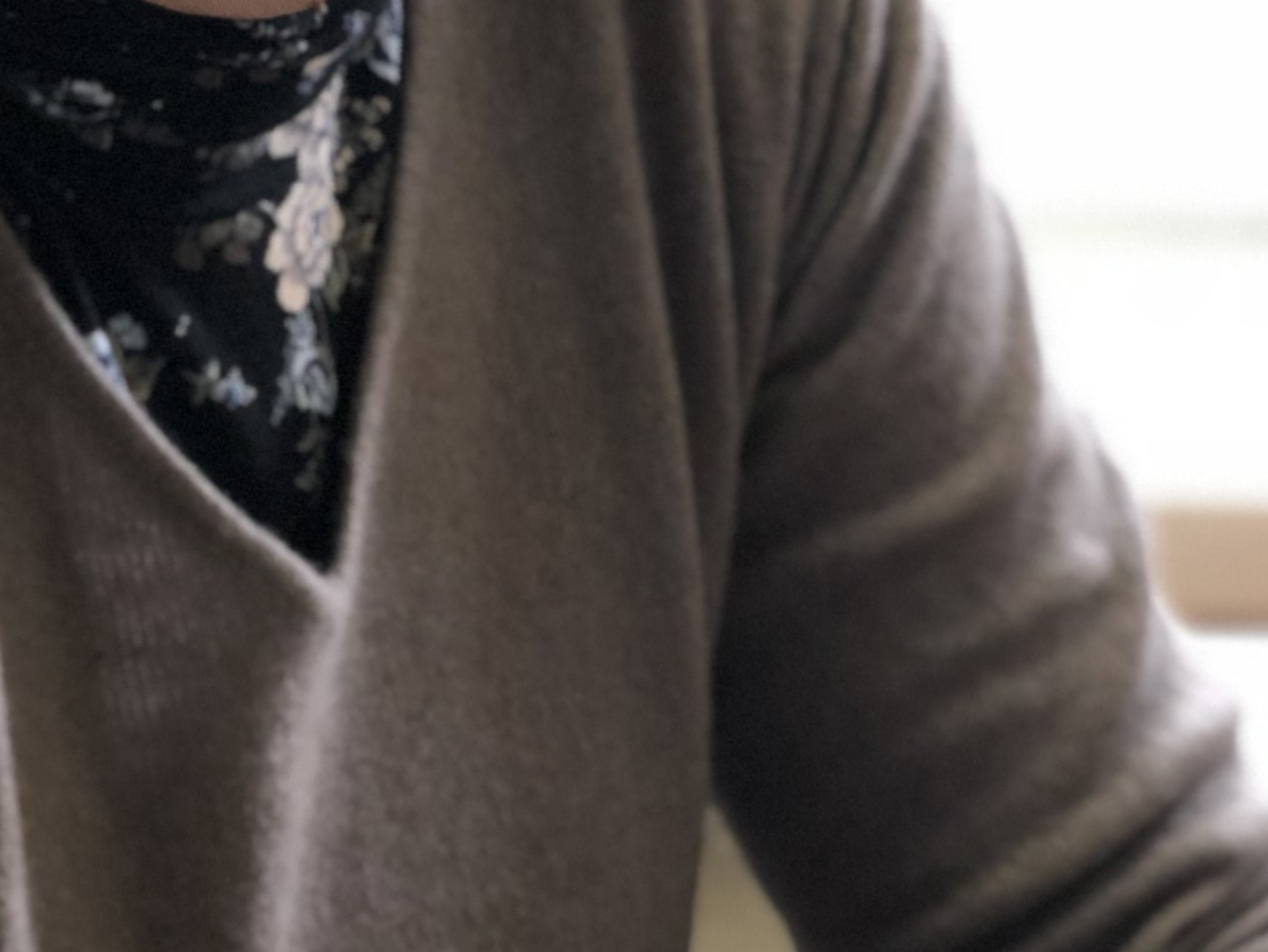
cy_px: -499
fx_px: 5386
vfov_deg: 9.8
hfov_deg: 13.4
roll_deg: -0.4
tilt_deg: -2.9
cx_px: 350
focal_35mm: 147
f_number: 2.4
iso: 100
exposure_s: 1/50
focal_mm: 6
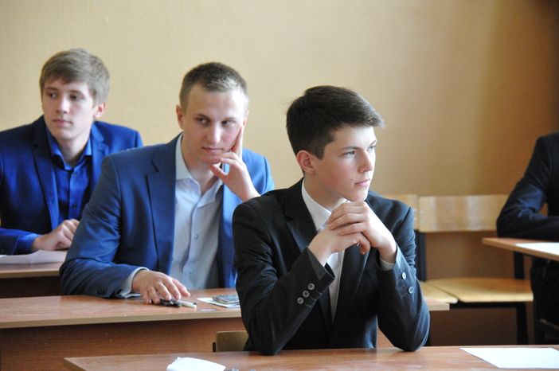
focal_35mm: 188
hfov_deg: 11.0
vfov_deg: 7.3
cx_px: 280
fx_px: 2907
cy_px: 186
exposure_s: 1/60
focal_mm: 125
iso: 3200
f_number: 5.6
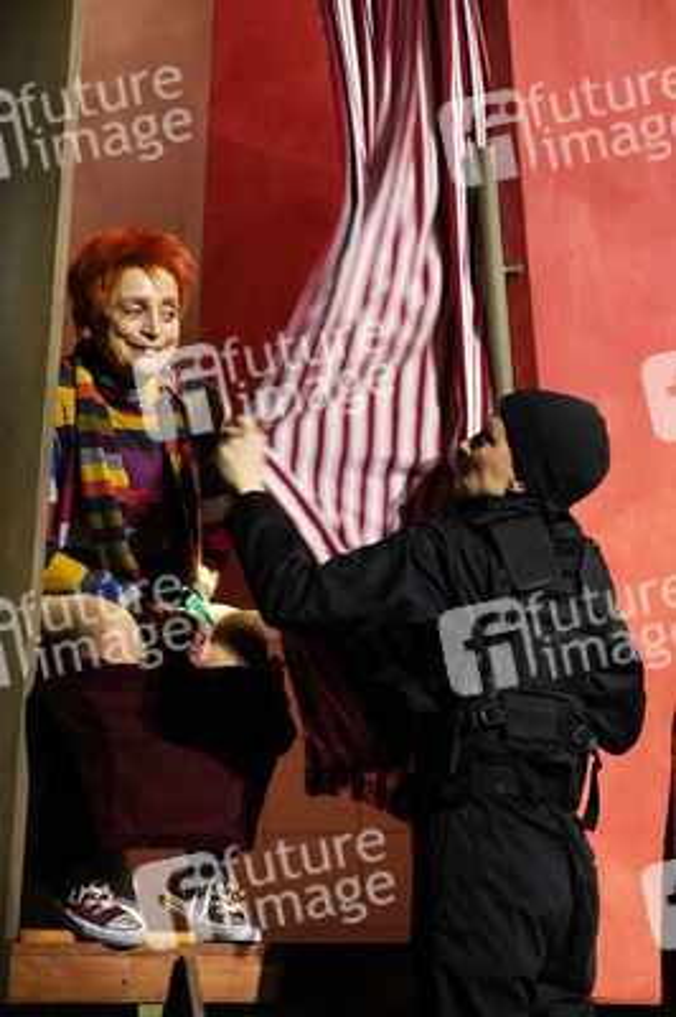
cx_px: 338
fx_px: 5643
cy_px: 508
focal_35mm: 200
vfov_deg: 10.3
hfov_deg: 6.9
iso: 3200
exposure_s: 1/250
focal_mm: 200
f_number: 5
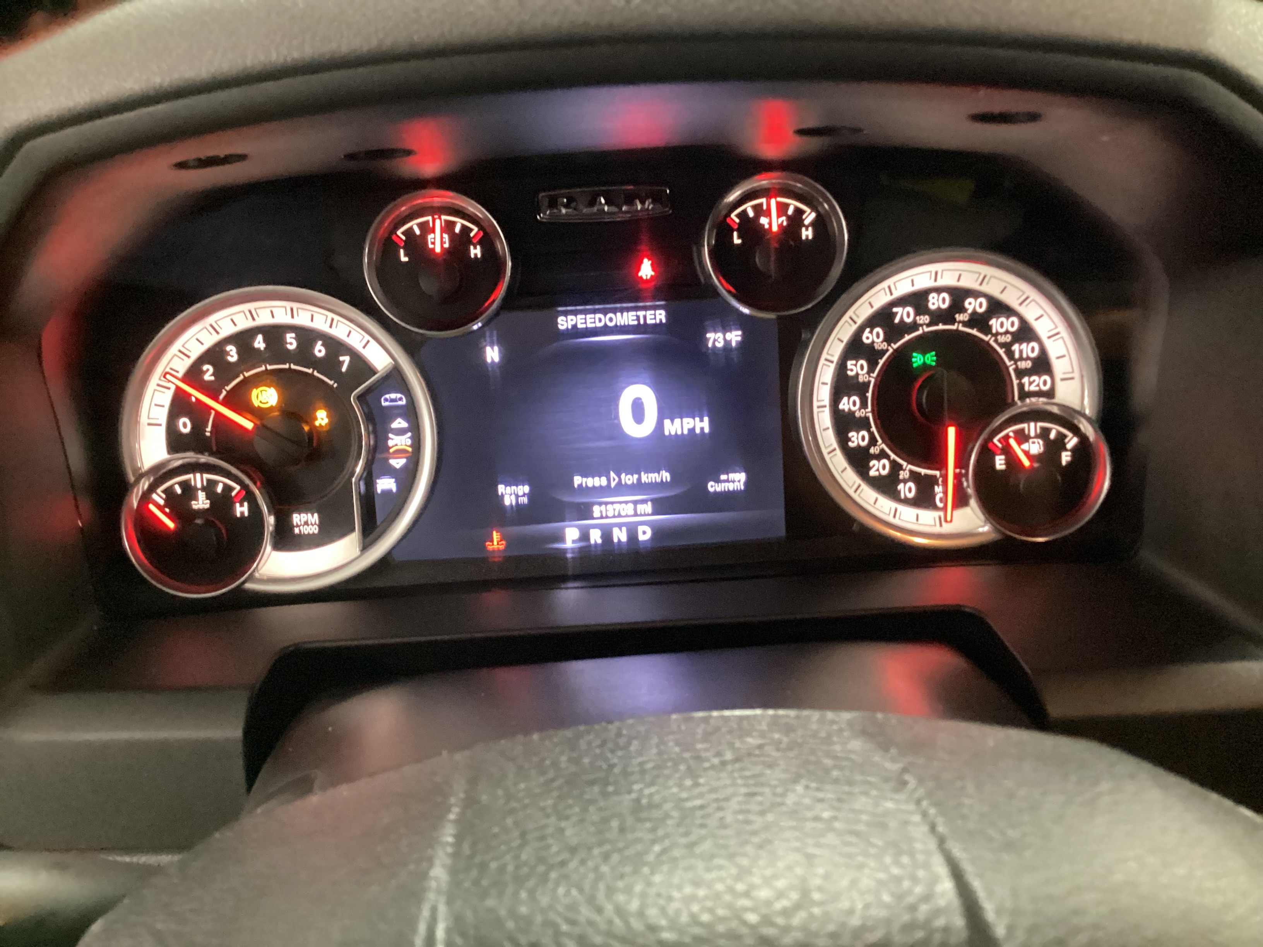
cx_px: 632
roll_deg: -1.1
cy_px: 474
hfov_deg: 58.4
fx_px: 1131
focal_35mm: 31
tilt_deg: -29.4
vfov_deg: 45.4
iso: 800
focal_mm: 3.3
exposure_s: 1/24
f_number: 2.4
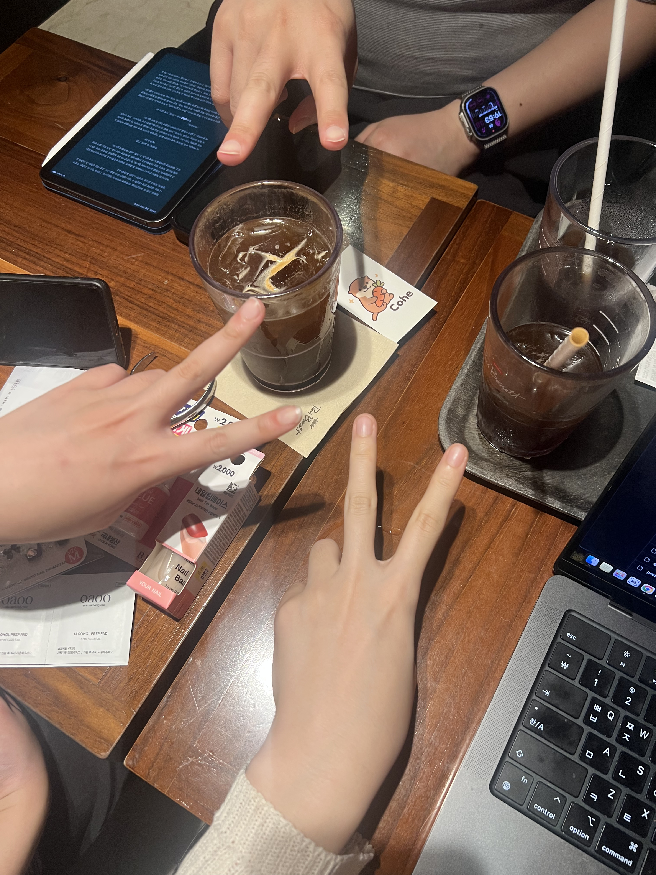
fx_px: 657
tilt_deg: -64.7
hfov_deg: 53.1
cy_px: 438
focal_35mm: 26
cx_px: 328
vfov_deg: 67.3
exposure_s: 1/60
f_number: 1.5
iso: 80
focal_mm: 5.7
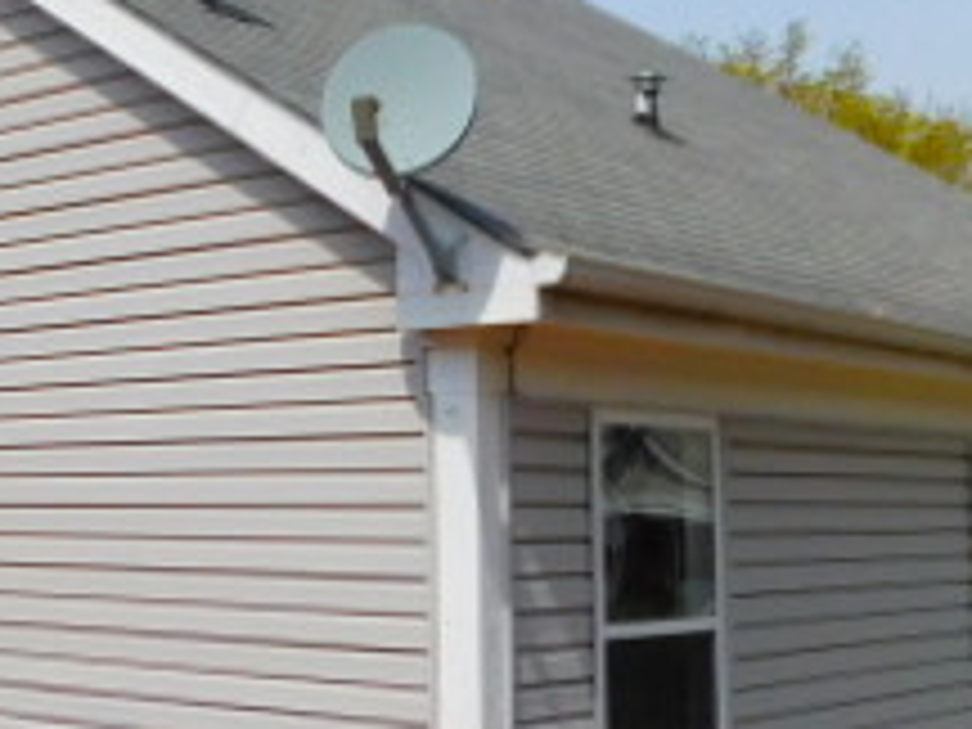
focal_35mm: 68
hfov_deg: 26.9
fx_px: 1909
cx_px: -18
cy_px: 364
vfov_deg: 21.6
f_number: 6
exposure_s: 1/800
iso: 125
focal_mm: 4
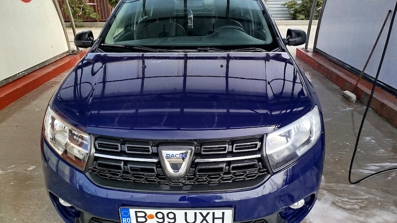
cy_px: 101
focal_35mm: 27
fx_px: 284
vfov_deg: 42.9
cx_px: 196
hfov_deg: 69.8
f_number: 1.7
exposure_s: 1/336
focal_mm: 5.31
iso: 50
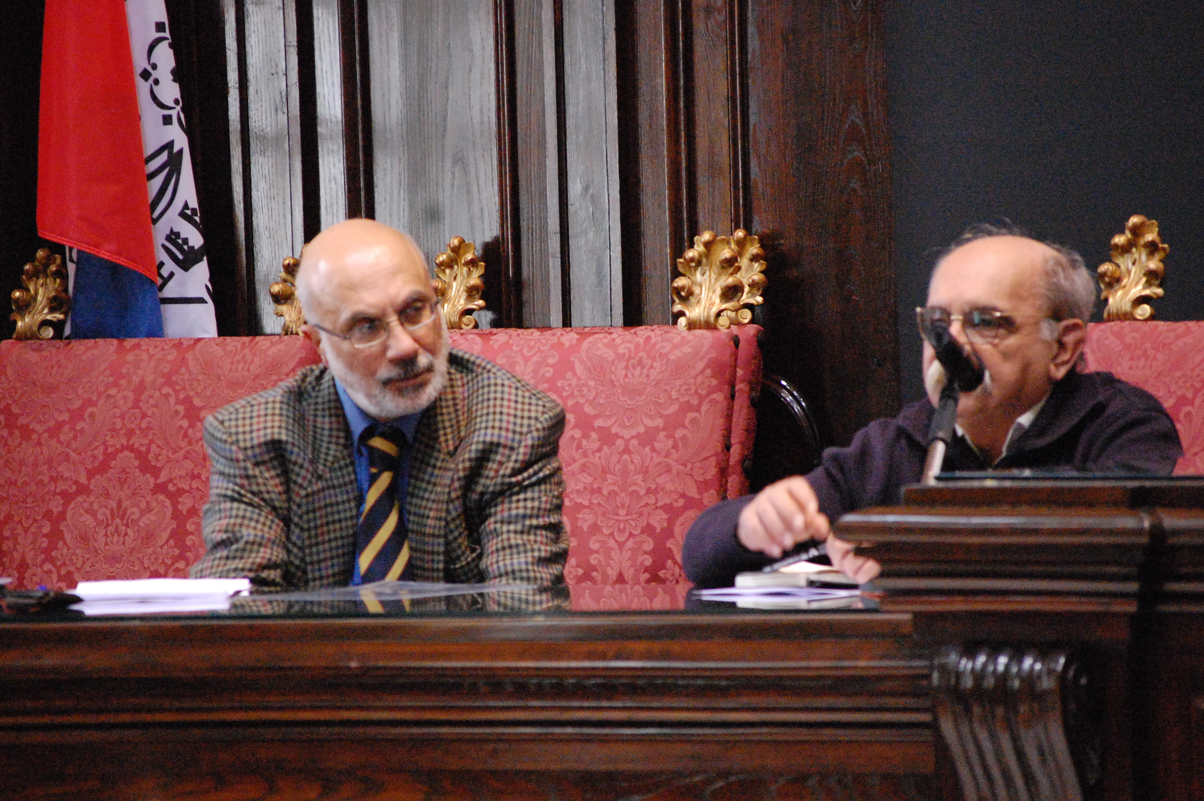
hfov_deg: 9.2
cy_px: 400
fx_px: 7518
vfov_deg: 6.1
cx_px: 602
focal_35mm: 225
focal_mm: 150
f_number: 5.3
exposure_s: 1/25
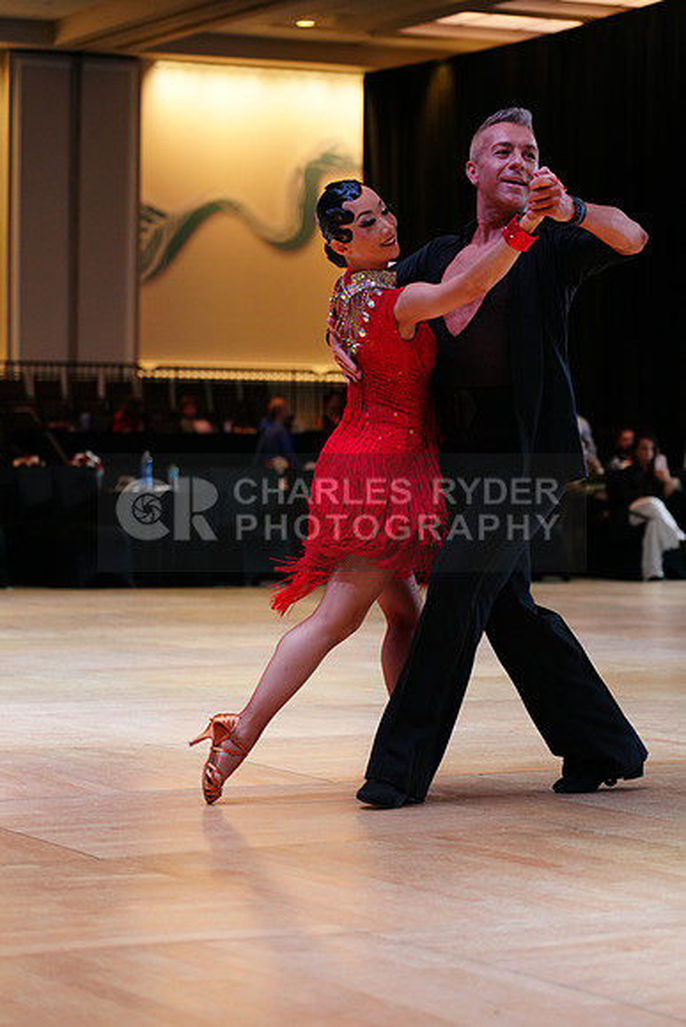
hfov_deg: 13.0
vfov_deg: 19.5
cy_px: 514
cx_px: 343
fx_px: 2999
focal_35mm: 105
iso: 2000
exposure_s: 1/250
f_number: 4
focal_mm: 105
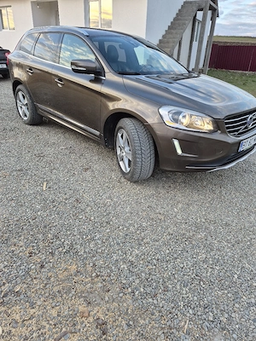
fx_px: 227
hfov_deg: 58.9
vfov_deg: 73.9
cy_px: 170
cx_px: 128
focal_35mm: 23
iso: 50
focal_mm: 5.4
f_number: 1.8
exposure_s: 1/200
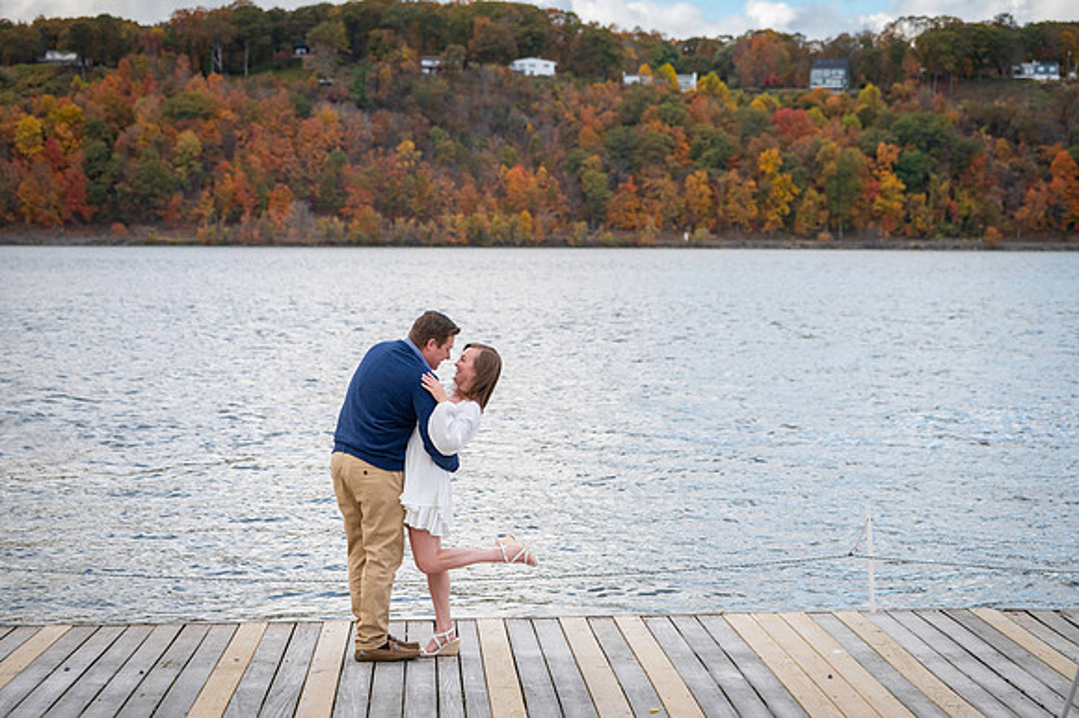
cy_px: 359
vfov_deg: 18.8
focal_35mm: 72
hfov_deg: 27.9
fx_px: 2171
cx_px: 540
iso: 1250
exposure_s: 1/4000
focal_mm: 70
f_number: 4.5
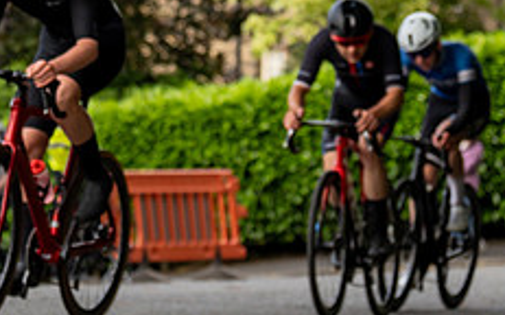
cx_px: -229
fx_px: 3383
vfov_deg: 5.3
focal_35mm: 246
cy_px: -167
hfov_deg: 8.4
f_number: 3.5
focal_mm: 75
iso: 400
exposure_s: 1/800
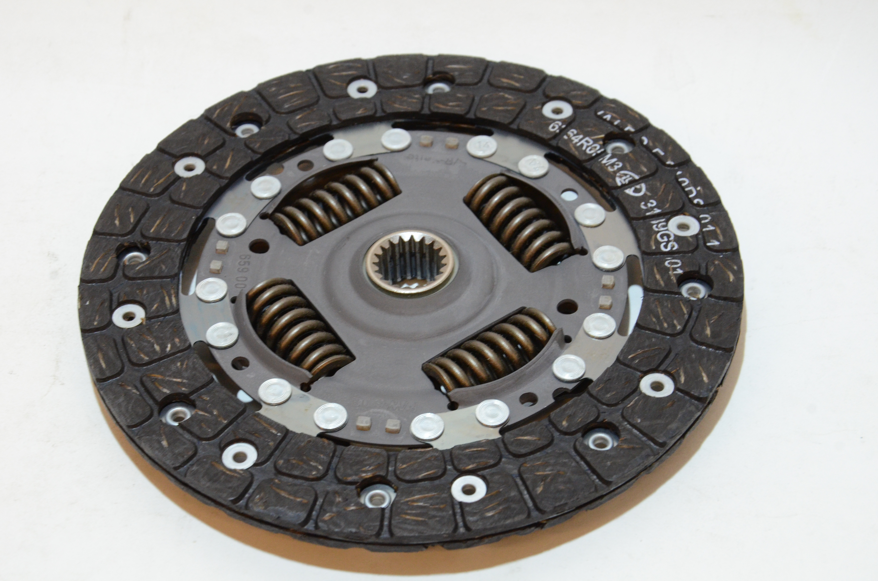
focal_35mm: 93
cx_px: 439
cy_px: 290
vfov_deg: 14.6
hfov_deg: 22.0
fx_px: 2263
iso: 1600
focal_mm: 62
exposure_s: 1/50
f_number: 13
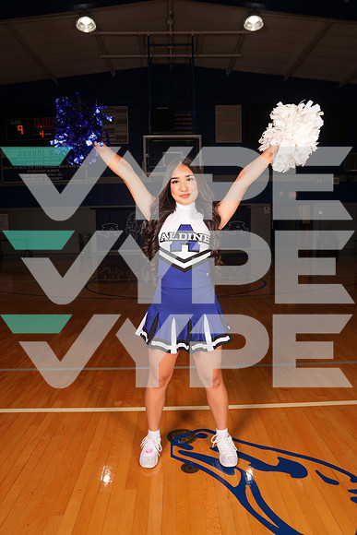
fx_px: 386
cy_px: 268
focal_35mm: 26
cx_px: 178
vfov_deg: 69.4
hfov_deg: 49.6
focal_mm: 26
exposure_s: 1/80
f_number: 6.3
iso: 100
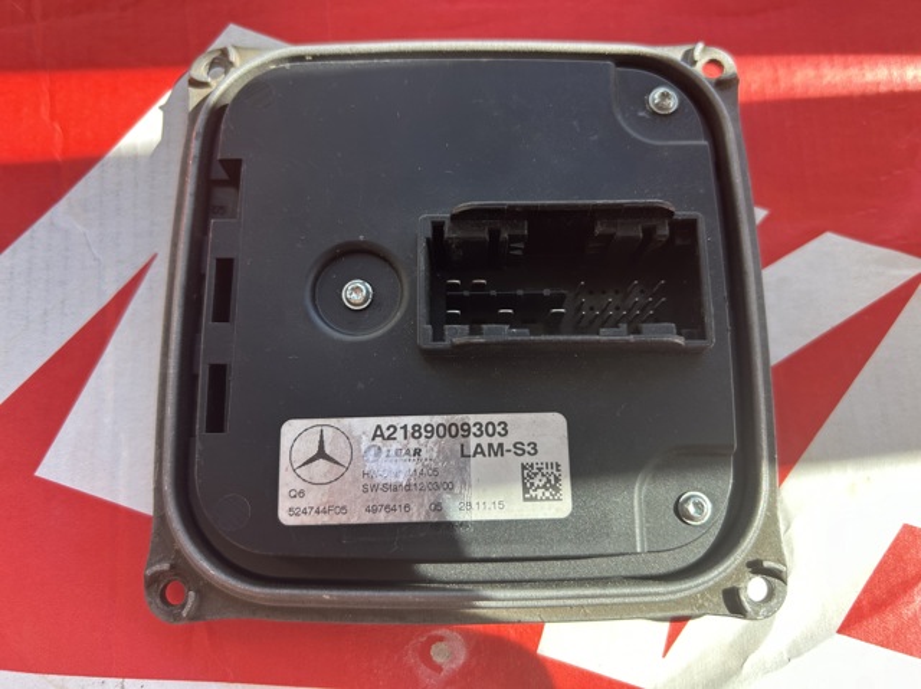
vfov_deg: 53.0
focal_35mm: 26
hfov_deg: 67.3
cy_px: 344
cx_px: 460
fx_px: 691
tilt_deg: -70.1
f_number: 1.5
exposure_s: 1/260
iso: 40
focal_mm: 5.7
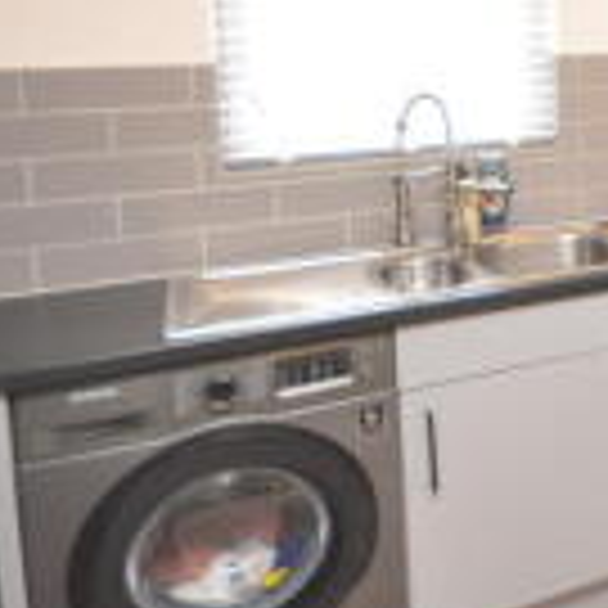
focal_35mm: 45
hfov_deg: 27.0
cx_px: 905
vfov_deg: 35.9
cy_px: 92
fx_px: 894
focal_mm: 10
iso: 720
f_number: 4
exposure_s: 1/60
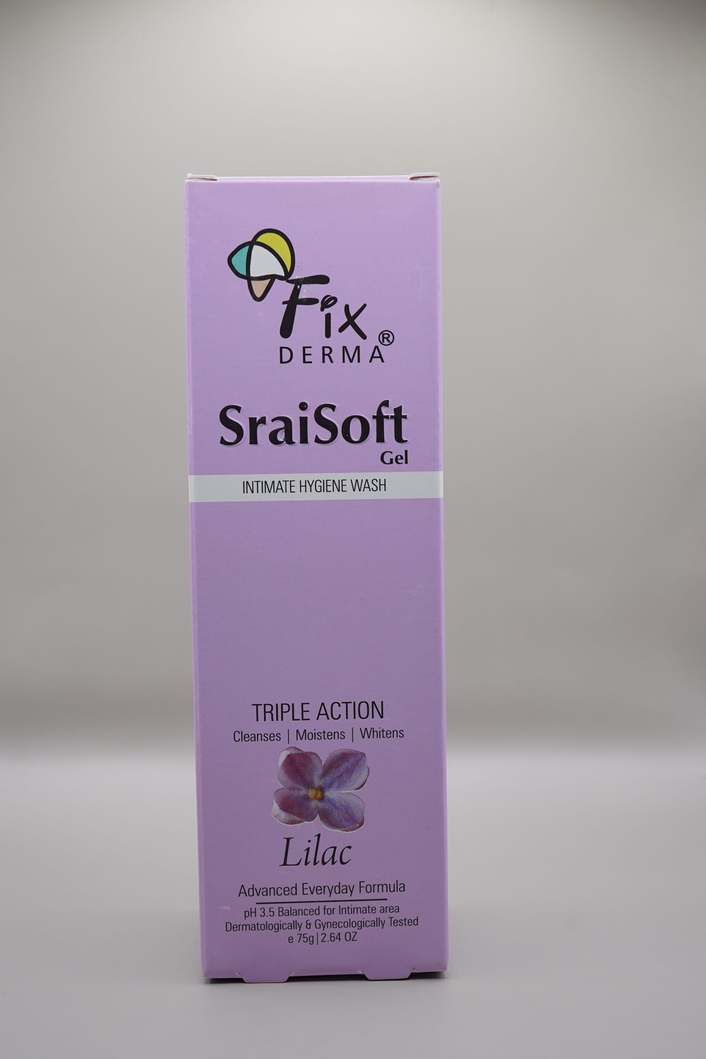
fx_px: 1059
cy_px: 530
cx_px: 353
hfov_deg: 36.9
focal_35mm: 36
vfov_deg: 53.1
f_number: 6.3
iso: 320
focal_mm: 24
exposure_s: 1/100
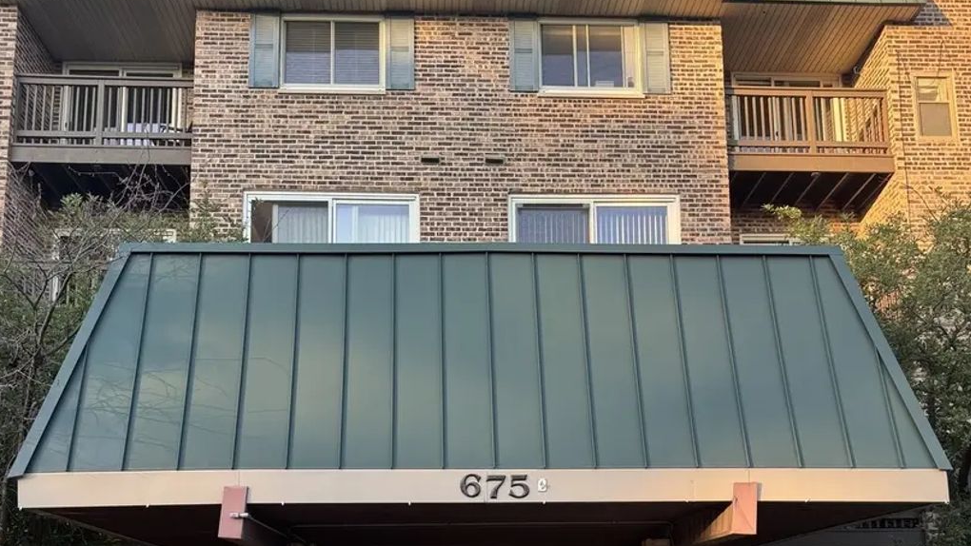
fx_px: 901
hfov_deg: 56.6
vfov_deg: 32.1
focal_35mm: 35
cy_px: 490
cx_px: 485
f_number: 1.78
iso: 64
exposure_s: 1/198
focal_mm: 6.76
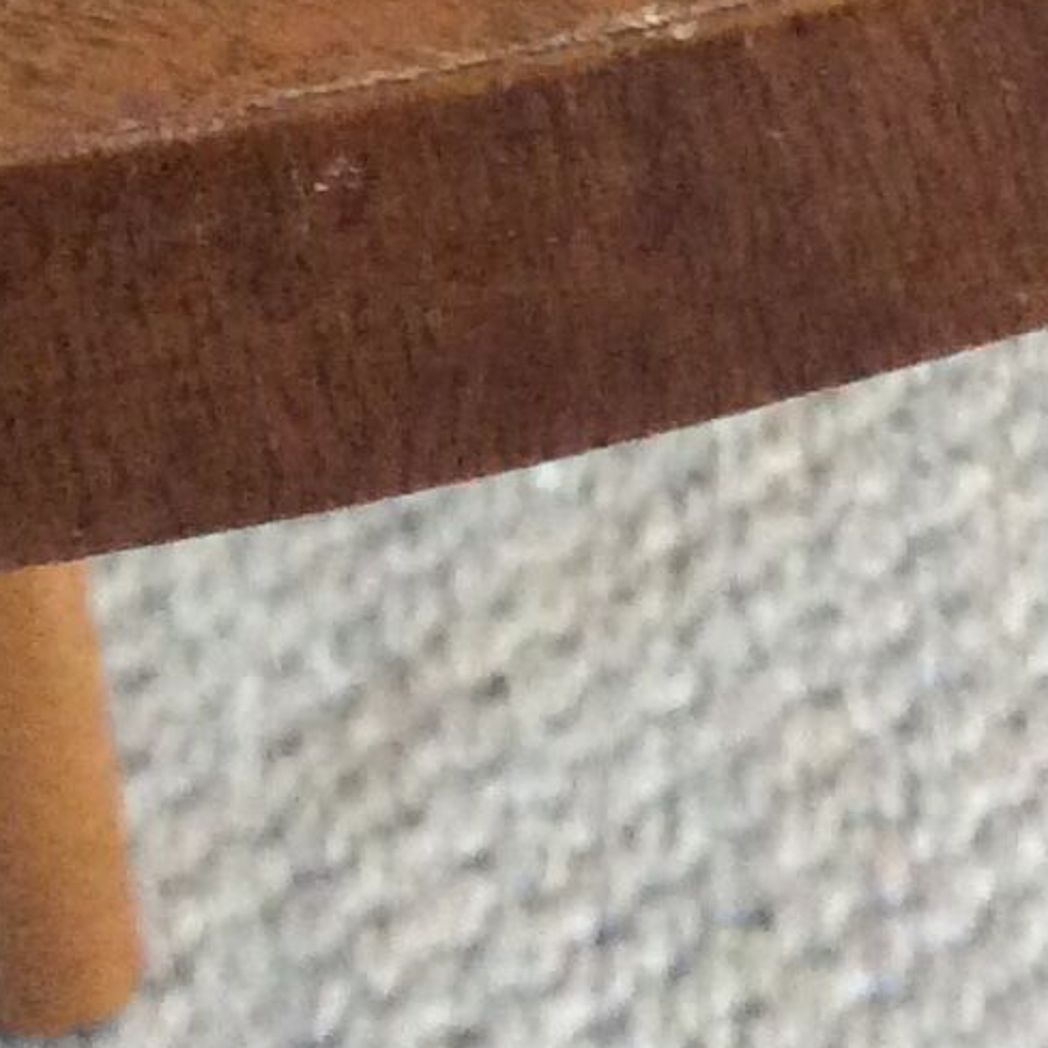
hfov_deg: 10.9
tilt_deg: -39.1
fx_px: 5138
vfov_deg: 11.6
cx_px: 1913
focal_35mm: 150
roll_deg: +0.8
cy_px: 58
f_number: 2.4
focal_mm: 3.3
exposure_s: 1/25
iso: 200
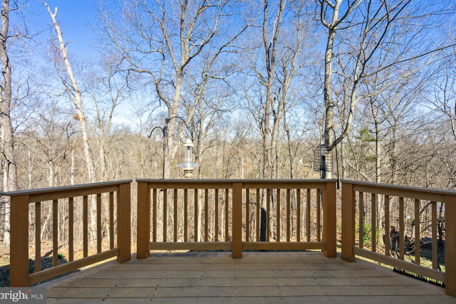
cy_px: 143
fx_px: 215
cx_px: 236
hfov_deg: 93.2
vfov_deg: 70.4
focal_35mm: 17
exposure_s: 1/1000
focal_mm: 16
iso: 800
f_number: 8
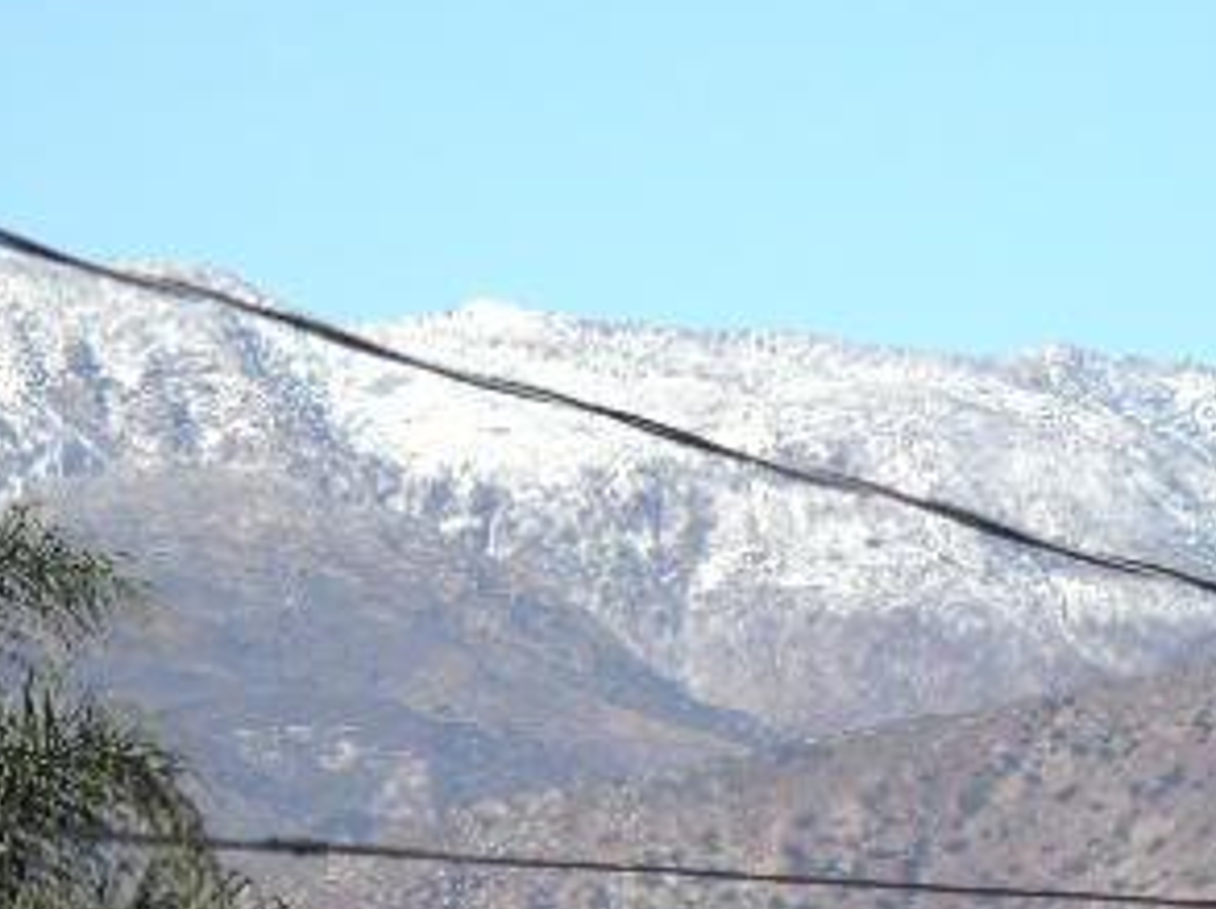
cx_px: 776
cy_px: 577
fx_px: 21332
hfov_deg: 3.3
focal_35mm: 608
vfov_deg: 2.4
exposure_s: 1/640
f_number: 4.9
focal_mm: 50
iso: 80
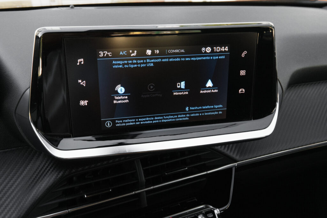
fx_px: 327
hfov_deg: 53.1
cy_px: 109
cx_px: 164
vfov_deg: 36.9
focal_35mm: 36
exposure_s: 1/125
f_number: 9
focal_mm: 24.2
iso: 2000
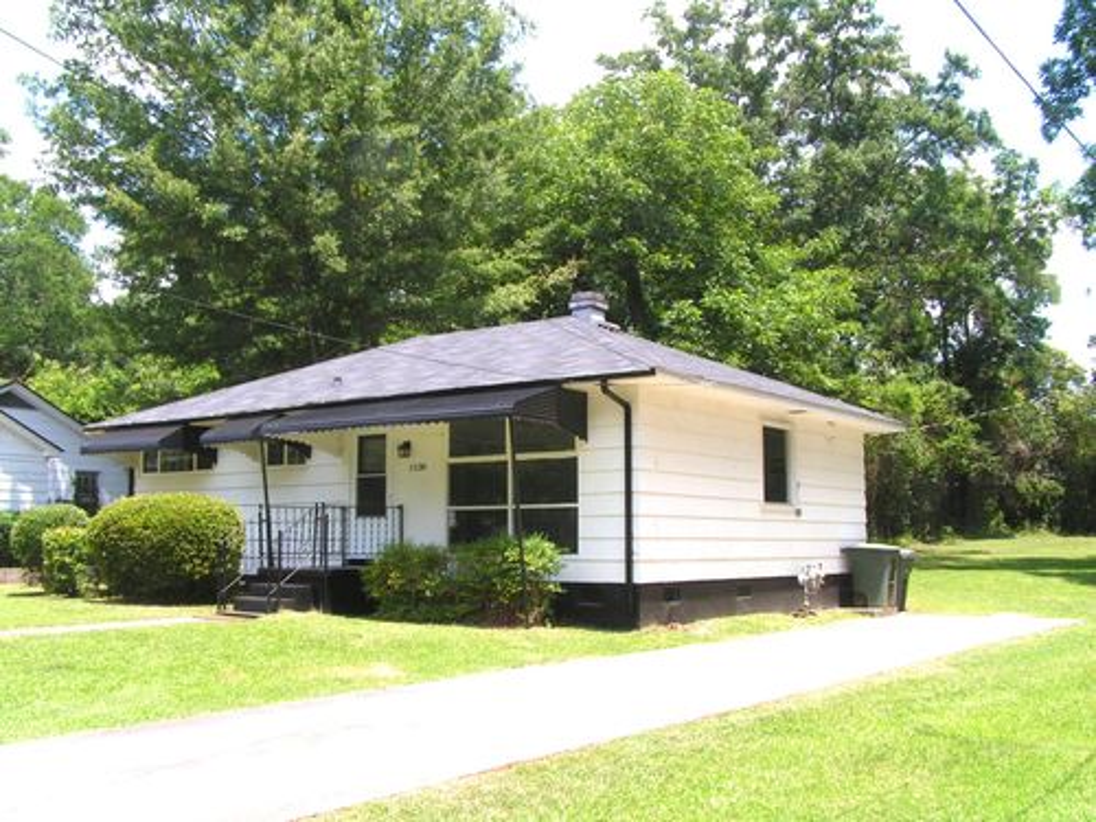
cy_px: 411
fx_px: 1203
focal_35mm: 38
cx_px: 548
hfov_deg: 49.0
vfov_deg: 37.7
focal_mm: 6.3
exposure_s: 1/160
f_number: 5.6
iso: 50
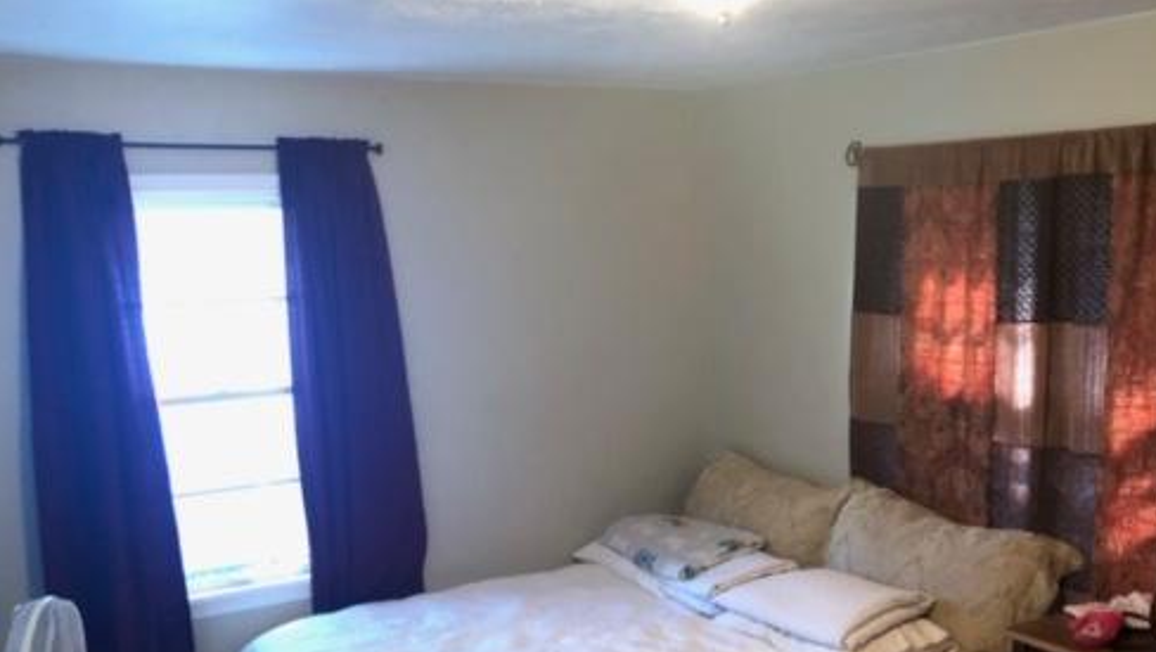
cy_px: 488
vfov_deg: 29.3
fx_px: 1227
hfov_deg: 50.2
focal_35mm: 40
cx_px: 677
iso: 100
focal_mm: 3.99
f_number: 1.8
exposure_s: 1/5
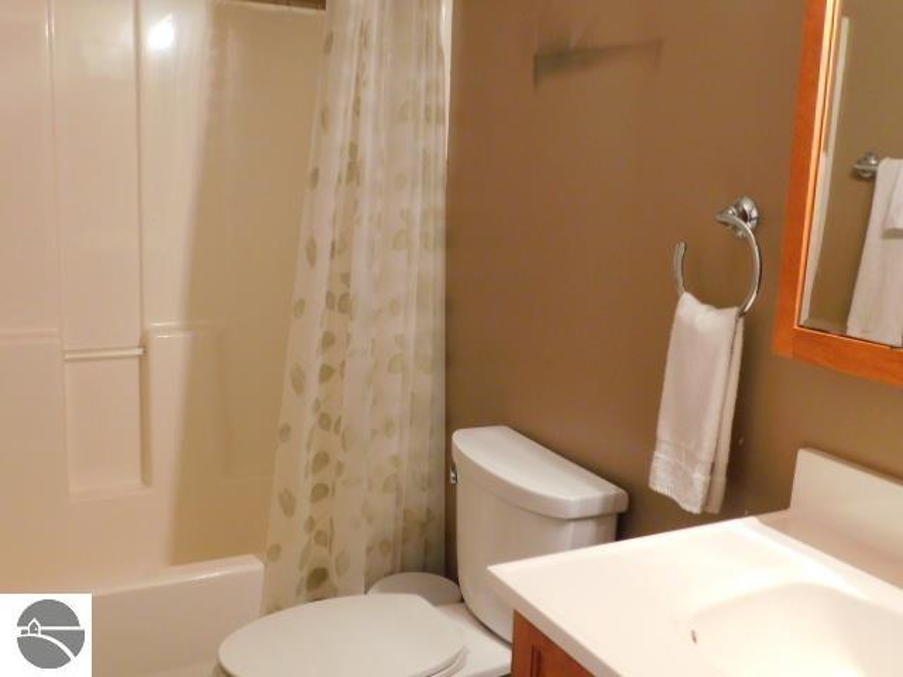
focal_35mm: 36
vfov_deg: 39.7
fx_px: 939
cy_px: 338
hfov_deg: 51.4
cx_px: 452
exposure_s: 1/13
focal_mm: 6.3
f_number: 3.5
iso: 400
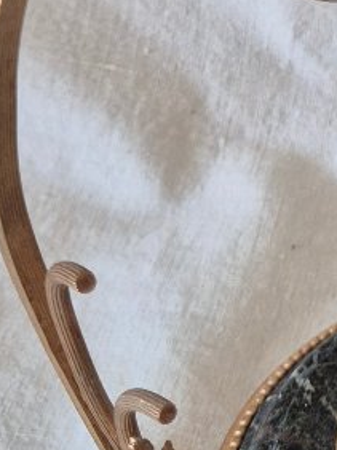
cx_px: 498
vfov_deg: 19.4
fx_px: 1274
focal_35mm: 98
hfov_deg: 14.1
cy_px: -6
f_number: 1.8
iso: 250
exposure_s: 1/100
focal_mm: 5.4
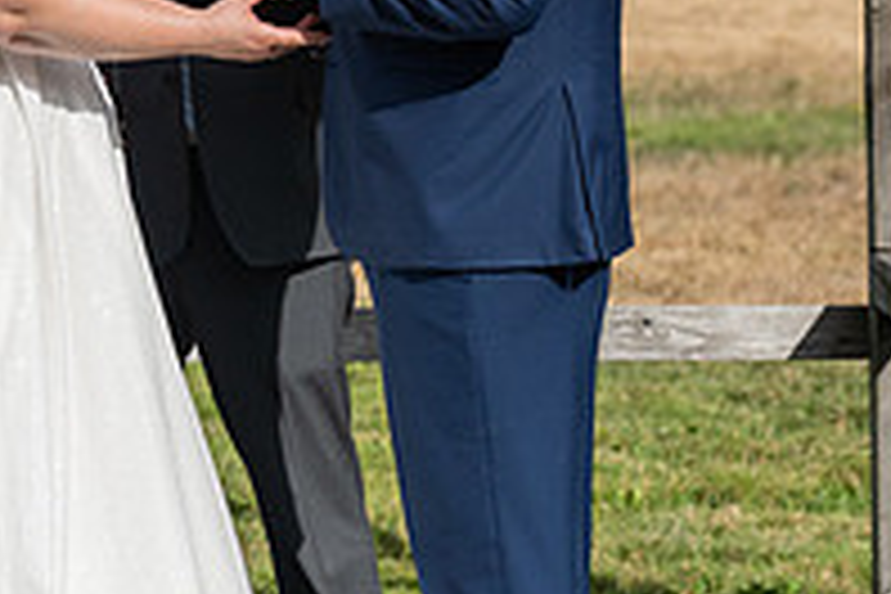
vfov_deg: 4.6
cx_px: 148
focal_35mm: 296
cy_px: -34
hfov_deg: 6.9
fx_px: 7325
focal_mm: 101
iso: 400
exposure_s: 1/8000
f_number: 4.5
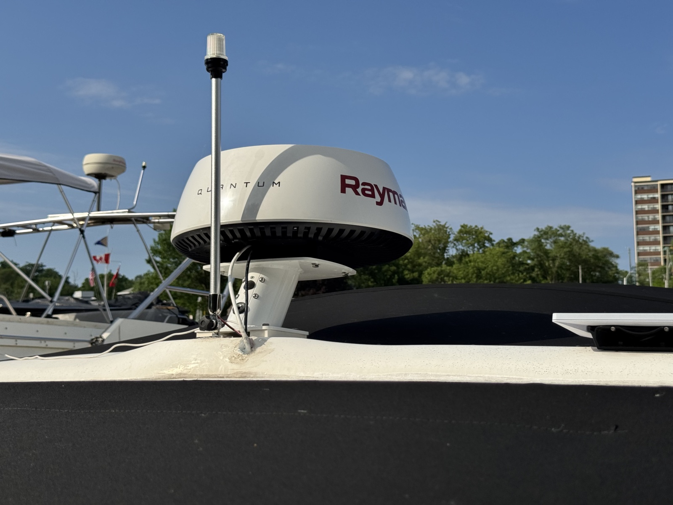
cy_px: 252
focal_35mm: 48
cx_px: 336
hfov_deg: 39.7
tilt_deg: +7.2
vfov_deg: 30.3
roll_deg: +0.7
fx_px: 933
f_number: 1.78
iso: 64
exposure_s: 1/7937
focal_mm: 6.76
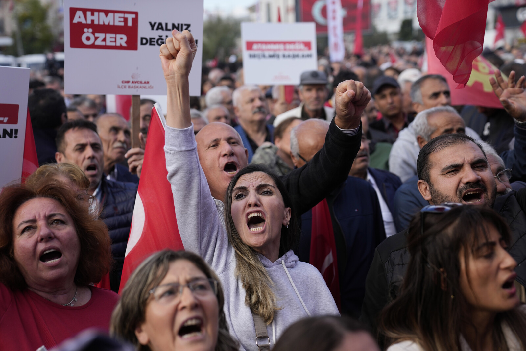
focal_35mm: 52
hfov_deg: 38.2
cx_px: 263
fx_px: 760
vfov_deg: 26.0
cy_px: 176
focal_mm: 52
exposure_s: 1/2000
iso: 250
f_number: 2.8
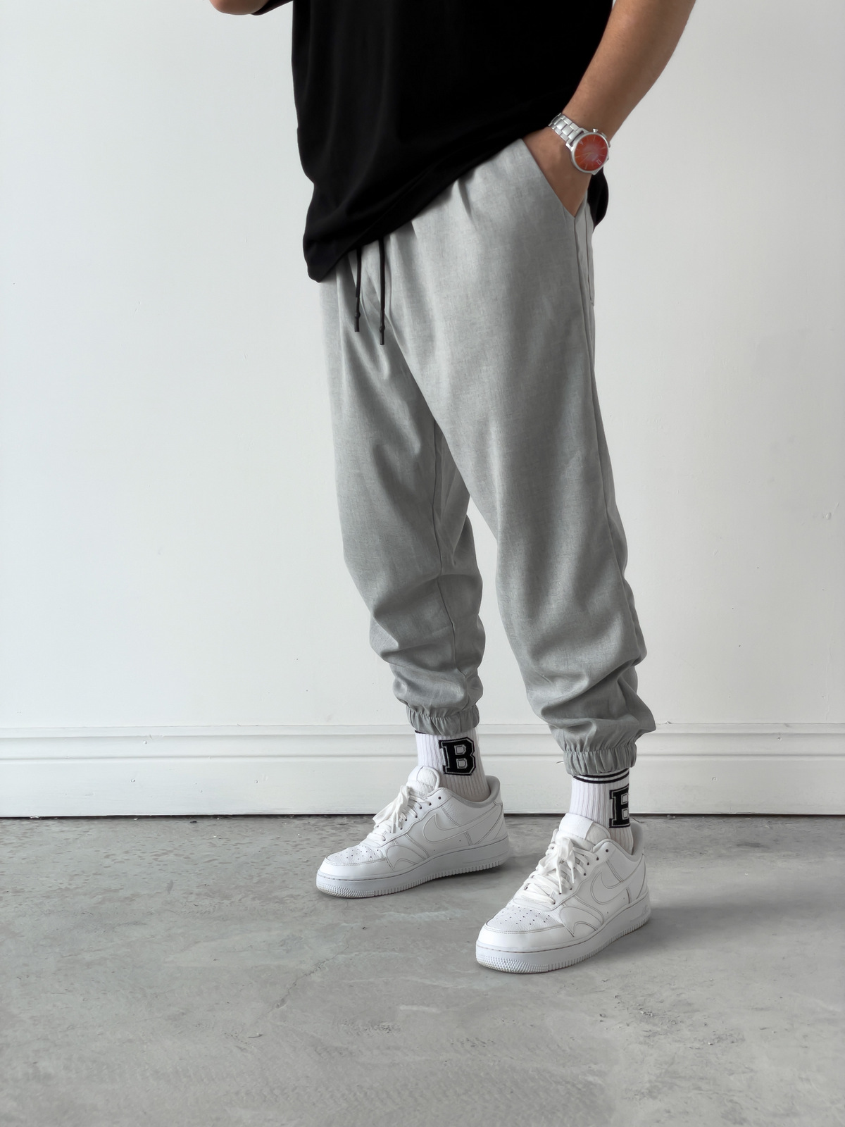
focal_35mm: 52
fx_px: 1692
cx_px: 422
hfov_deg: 28.0
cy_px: 564
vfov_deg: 36.8
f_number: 2
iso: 40
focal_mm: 6
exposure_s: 1/120
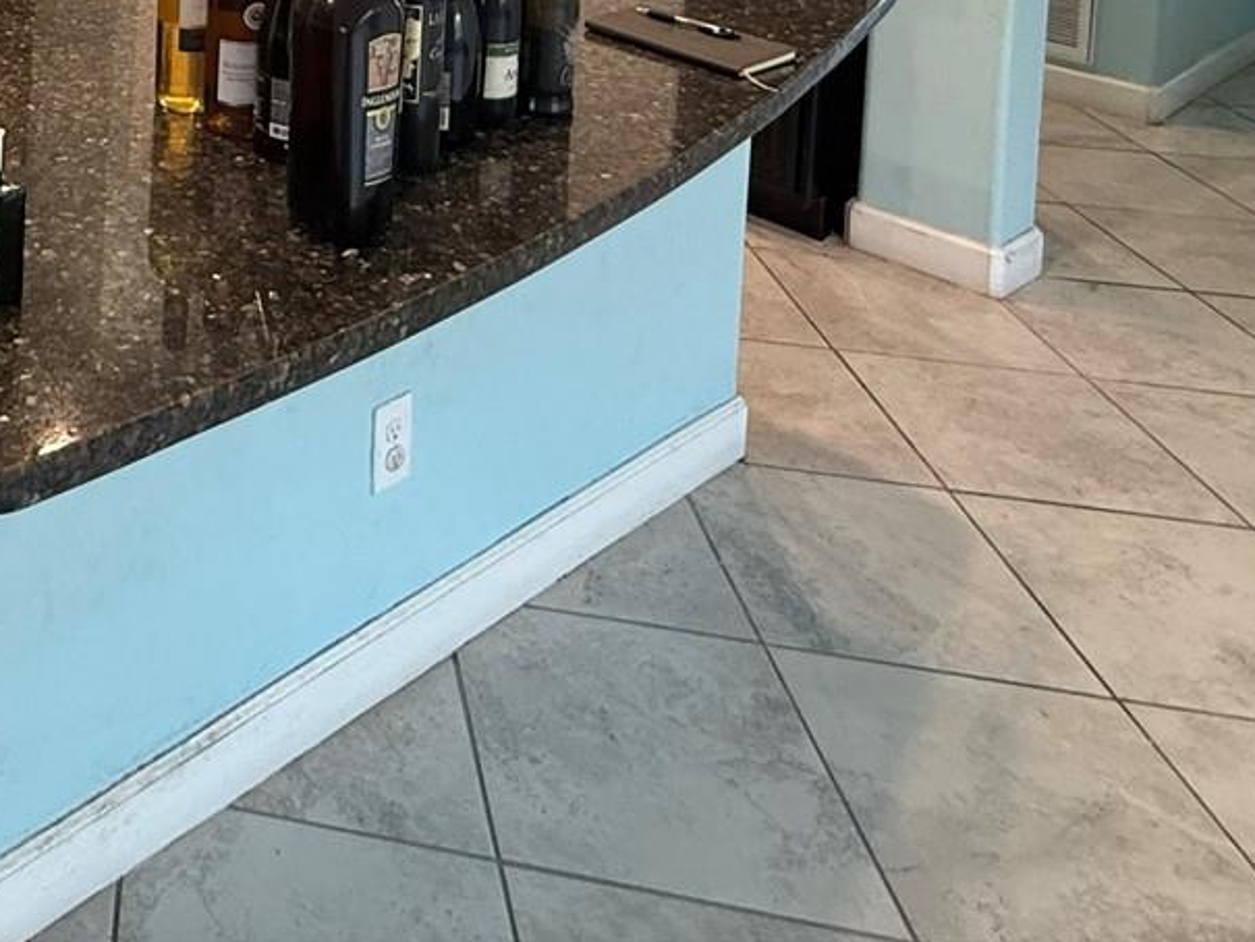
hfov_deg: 42.2
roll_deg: -0.7
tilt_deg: -3.2
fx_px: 1342
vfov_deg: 30.2
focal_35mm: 37
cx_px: -46
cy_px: -299
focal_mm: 2.22
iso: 250
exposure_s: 1/60
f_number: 2.2
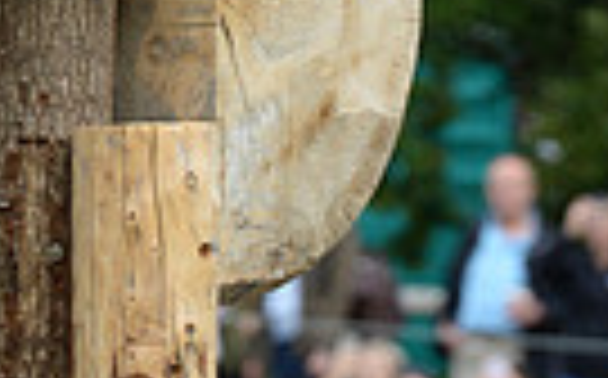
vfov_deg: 0.9
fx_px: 23914
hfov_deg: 1.5
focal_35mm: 1445
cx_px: -113
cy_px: -778
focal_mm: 330
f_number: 7.1
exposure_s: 1/1000
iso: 800
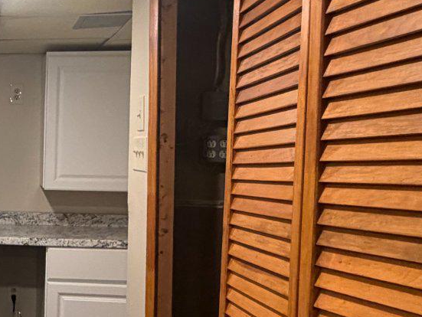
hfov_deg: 31.1
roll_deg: -0.7
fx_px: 634
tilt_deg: -2.3
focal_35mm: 52
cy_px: 185
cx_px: -83
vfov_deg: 28.0
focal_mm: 2.22
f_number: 2.2
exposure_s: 1/60
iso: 250
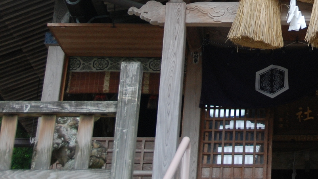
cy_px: -18
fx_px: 1158
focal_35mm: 137
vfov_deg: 8.8
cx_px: 339
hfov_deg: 15.3
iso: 400
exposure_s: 1/250
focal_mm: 35
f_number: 4.2
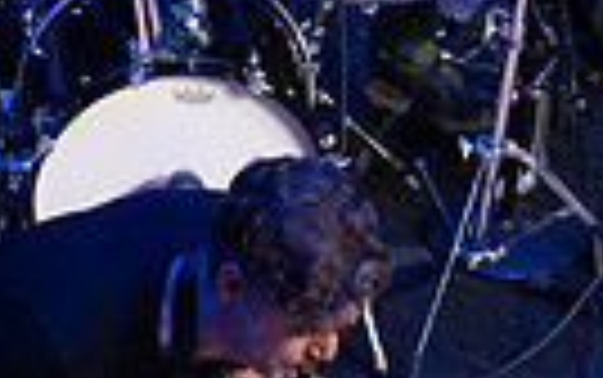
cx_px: -392
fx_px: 6908
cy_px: 826
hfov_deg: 4.9
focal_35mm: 420
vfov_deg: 3.1
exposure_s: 1/160
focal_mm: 95
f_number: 8
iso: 3200
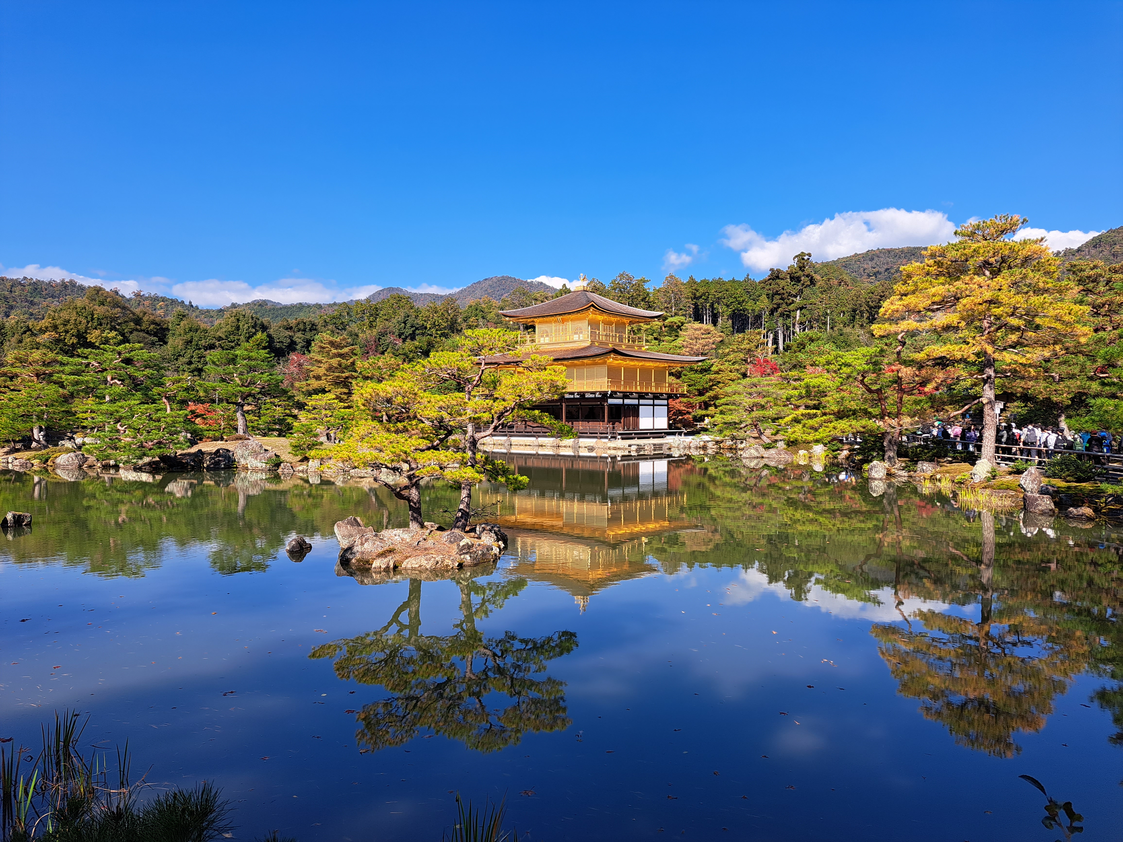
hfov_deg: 71.6
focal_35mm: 24
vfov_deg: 56.8
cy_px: 421
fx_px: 779
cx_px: 562
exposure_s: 1/1156
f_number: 1.8
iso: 50
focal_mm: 5.23
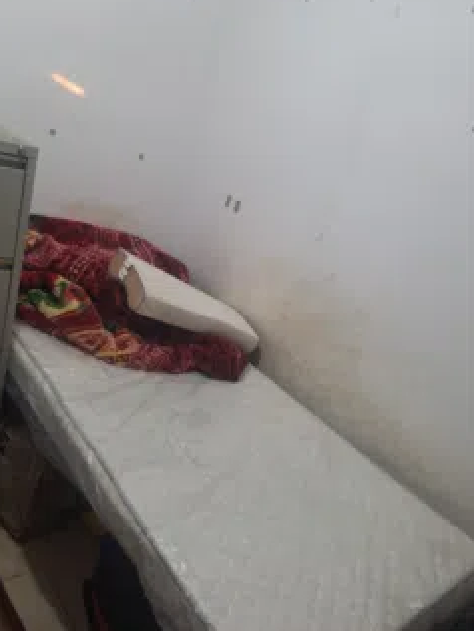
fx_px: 529
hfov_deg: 48.2
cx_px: 255
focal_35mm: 29
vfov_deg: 61.6
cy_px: 320
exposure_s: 1/50
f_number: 1.8
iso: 200
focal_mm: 5.54
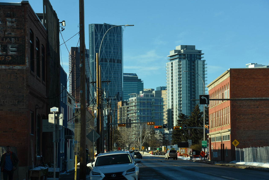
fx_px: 882
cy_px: 90
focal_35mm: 118
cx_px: 134
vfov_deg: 11.6
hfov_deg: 17.3
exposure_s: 1/640
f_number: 9
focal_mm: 78
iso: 200
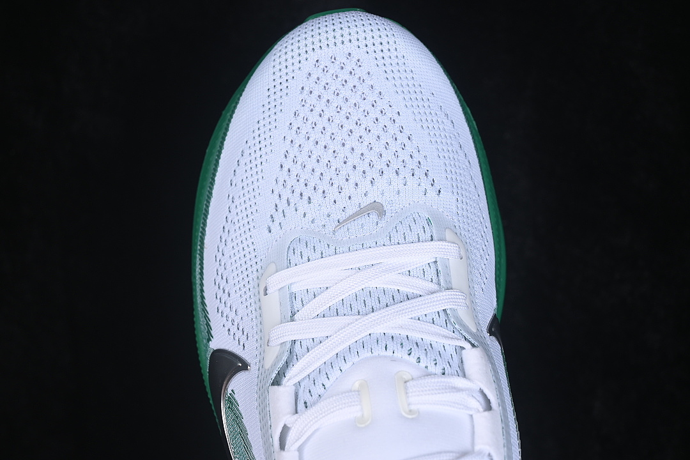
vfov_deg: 18.2
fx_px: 1437
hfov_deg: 27.0
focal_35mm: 75
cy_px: 230
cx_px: 345
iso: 160
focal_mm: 50
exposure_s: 1/80
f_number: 7.1
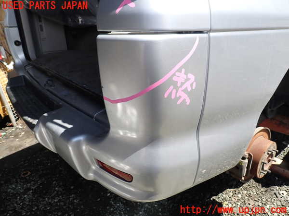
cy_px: 108
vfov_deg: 54.9
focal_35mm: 25
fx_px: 209
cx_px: 144
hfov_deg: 69.4
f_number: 2.8
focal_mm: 4.5
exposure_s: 1/400
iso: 100
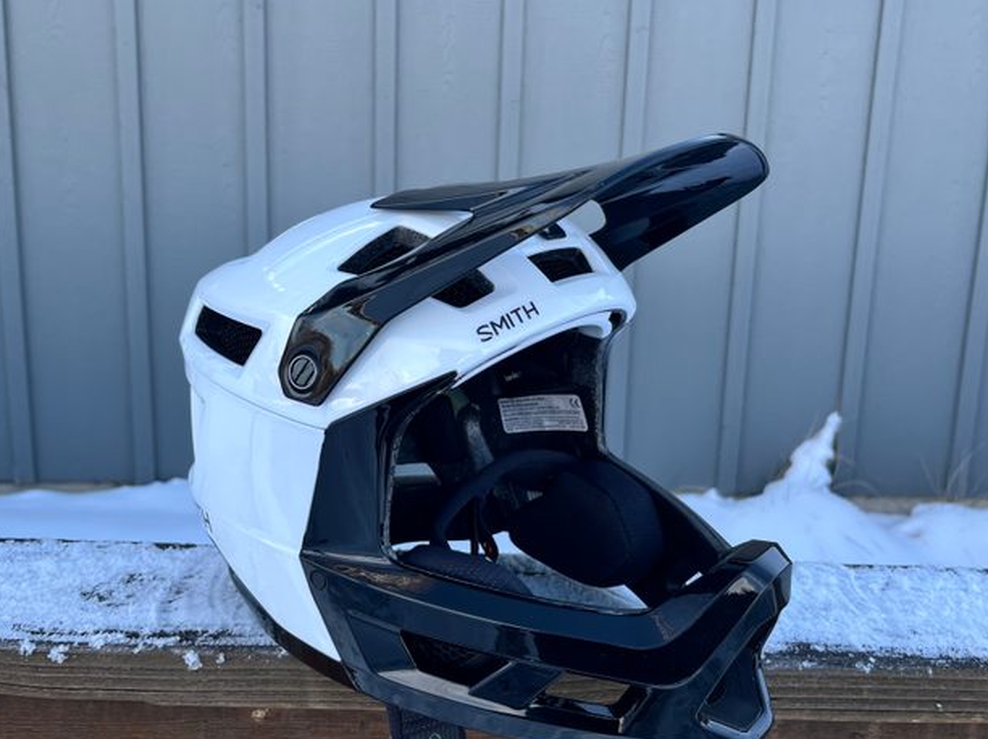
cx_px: 468
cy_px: 299
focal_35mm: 34
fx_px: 970
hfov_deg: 54.0
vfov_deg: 41.6
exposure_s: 1/442
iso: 50
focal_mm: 5.1
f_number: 1.6
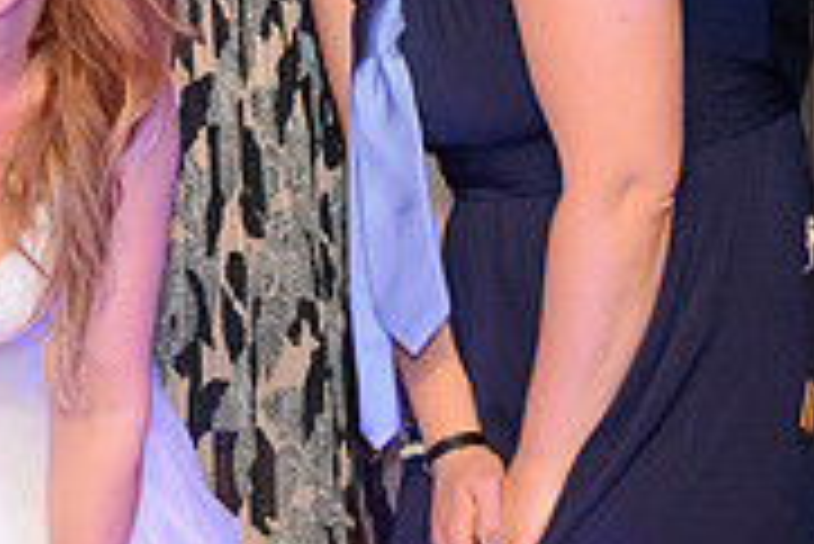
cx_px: -81
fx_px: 3621
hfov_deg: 12.6
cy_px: -7
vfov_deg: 8.5
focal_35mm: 160
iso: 3200
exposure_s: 1/60
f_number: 4
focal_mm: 50
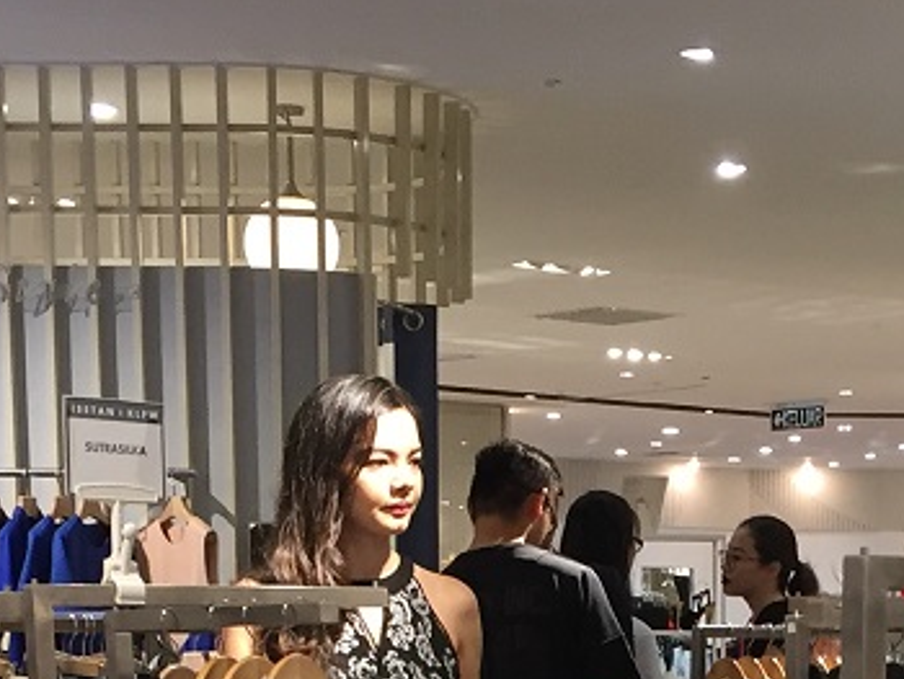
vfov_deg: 13.1
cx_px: 749
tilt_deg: -9.3
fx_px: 2770
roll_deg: -1.1
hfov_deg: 18.3
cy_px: 1082
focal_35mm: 106
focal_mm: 4.15
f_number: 2.2
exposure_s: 1/33
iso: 50
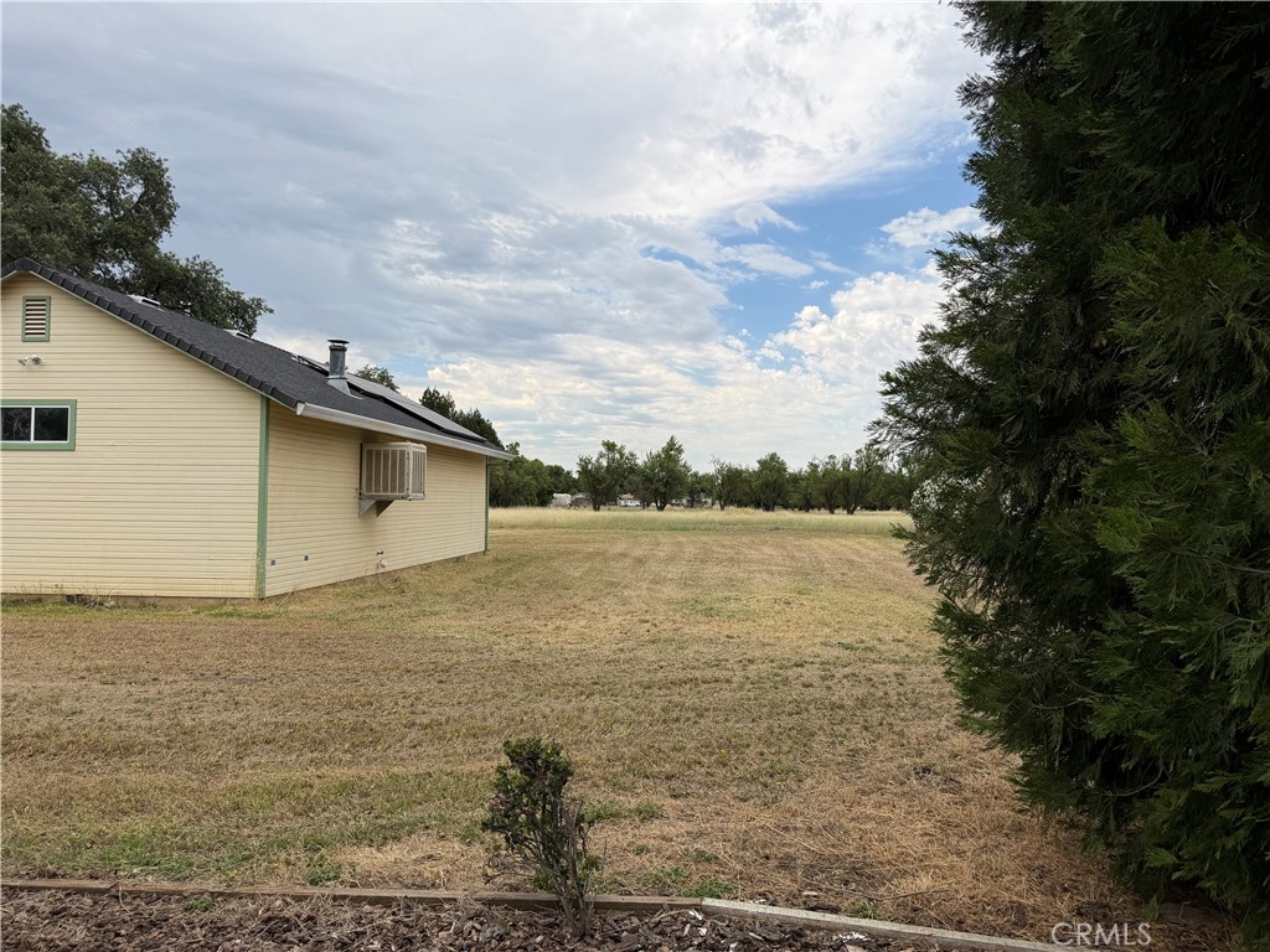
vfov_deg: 56.8
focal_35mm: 24
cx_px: 635
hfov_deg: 71.6
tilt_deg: +2.2
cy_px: 476
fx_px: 881
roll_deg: -0.8
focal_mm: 6.76
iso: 80
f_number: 1.78
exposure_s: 1/4405
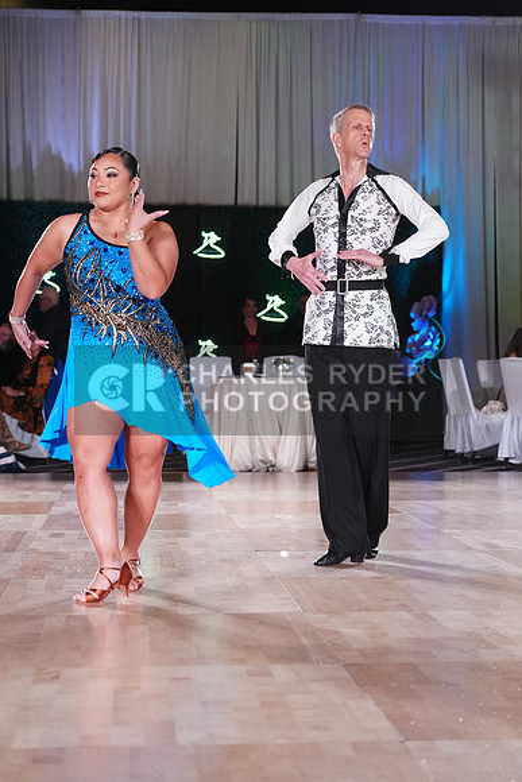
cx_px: 261
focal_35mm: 73
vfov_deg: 27.7
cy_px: 391
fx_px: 1587
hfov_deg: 18.7
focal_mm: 73
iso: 2500
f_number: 4
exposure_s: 1/400
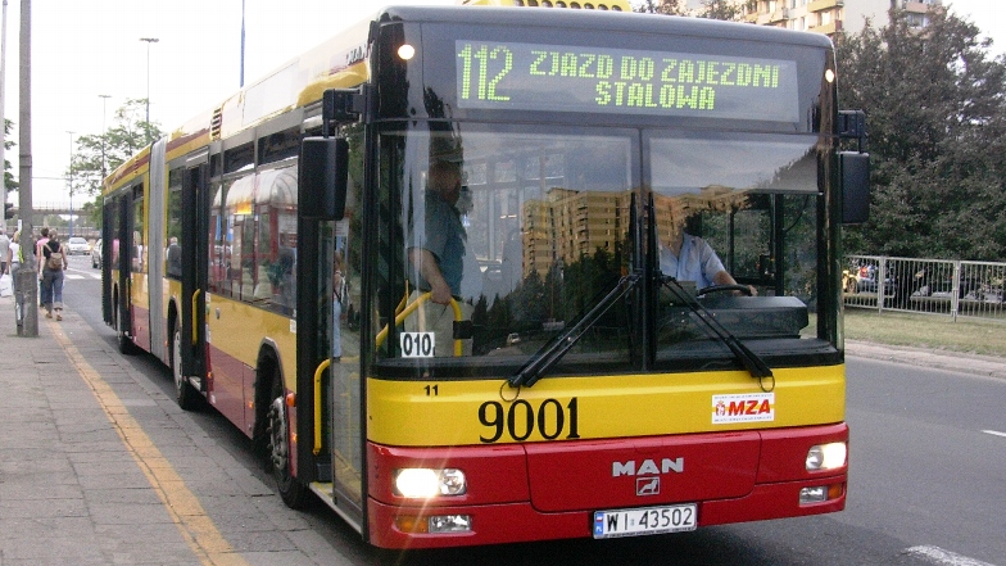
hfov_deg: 41.3
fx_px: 1334
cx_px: 509
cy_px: 296
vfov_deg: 24.0
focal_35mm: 50
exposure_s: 1/57
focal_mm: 6.7
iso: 70
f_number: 2.9
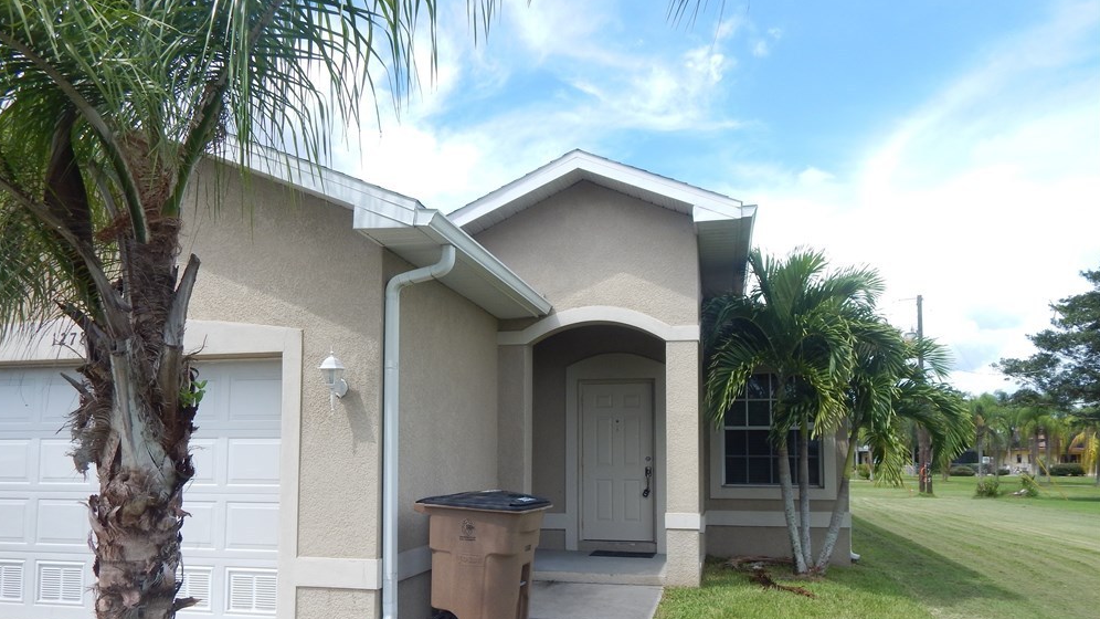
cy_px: 403
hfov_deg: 67.9
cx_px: 538
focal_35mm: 28
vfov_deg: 41.0
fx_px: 817
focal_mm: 4.5
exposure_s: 1/1500
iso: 125
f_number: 3.1
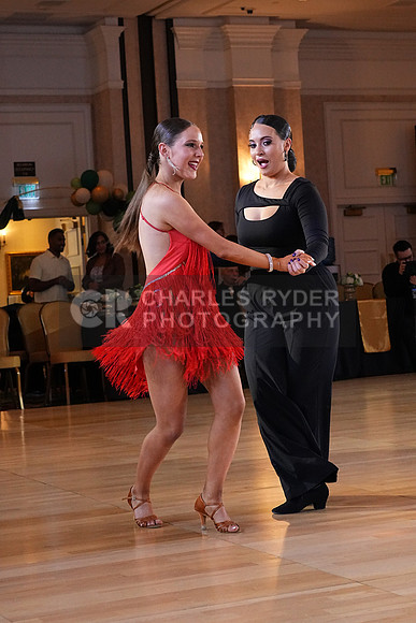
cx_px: 208
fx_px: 1351
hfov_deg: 17.5
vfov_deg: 26.0
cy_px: 312
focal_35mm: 78
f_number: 6.3
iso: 5000
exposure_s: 1/200
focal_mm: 52
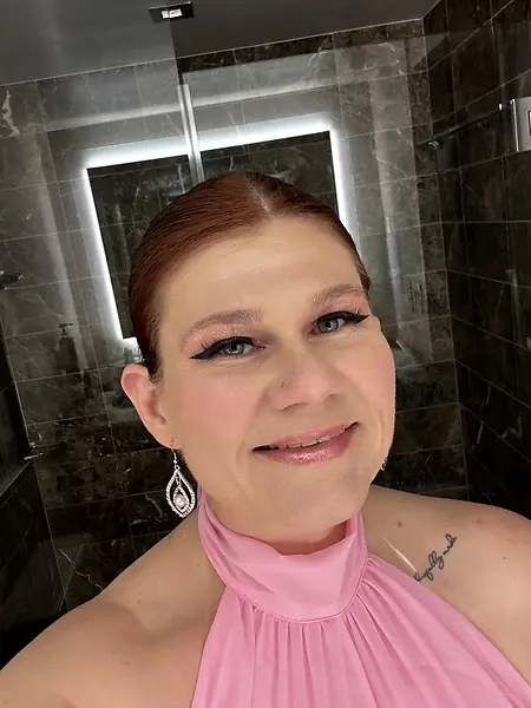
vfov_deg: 60.0
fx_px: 614
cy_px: 354
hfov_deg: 46.8
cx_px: 266
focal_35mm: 30
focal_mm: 2.69
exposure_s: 1/120
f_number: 1.9
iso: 64
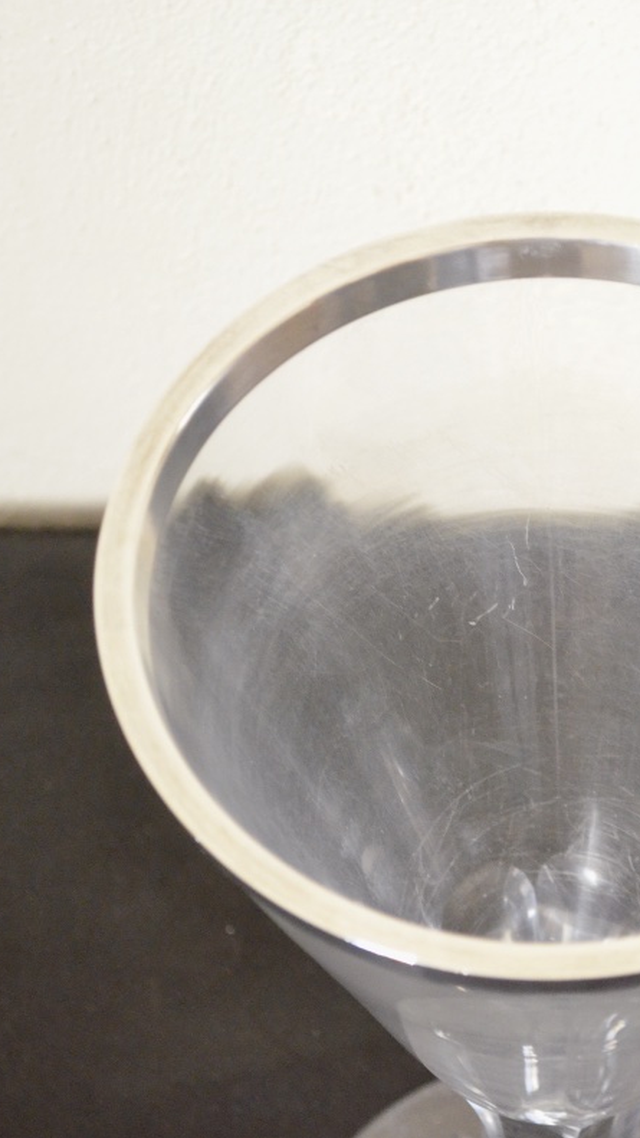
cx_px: 659
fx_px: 3946
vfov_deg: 16.4
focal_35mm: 131
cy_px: 569
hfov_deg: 9.2
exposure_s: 1/30
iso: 3200
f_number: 5.6
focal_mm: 55
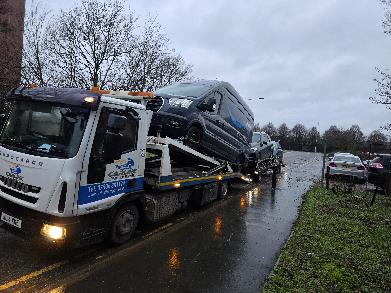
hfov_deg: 73.9
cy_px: 146
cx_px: 196
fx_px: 260
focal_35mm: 23
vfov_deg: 58.9
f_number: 1.7
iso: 250
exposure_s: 1/100
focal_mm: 6.3
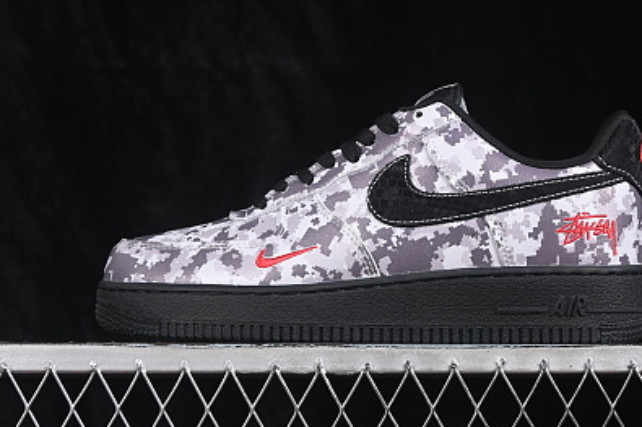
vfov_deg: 14.4
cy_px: 176
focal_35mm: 95
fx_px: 1693
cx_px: 377
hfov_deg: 21.4
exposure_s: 1/60
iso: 160
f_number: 6.3
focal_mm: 50
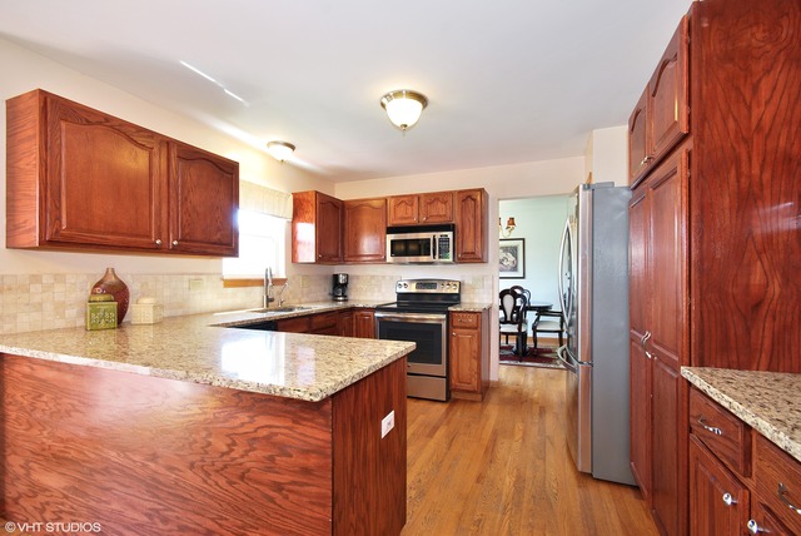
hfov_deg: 100.3
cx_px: 400
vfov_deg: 77.4
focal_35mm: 15
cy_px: 268
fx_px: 334
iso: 200
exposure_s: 1/6
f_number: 9
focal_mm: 10
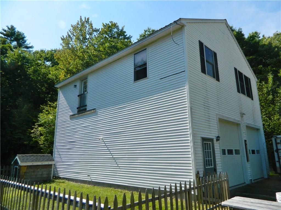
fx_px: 203
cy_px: 105
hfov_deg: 69.4
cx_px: 140
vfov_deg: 54.9
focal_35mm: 25
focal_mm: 4.5
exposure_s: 1/1000
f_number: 3.1
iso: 80
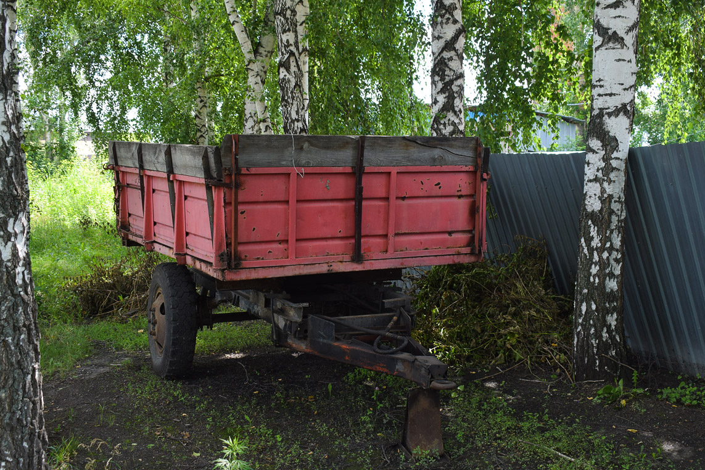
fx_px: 833
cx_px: 355
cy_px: 227
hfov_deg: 45.9
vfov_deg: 31.5
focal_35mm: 43
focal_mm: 27
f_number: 6.3
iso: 200
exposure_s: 1/100
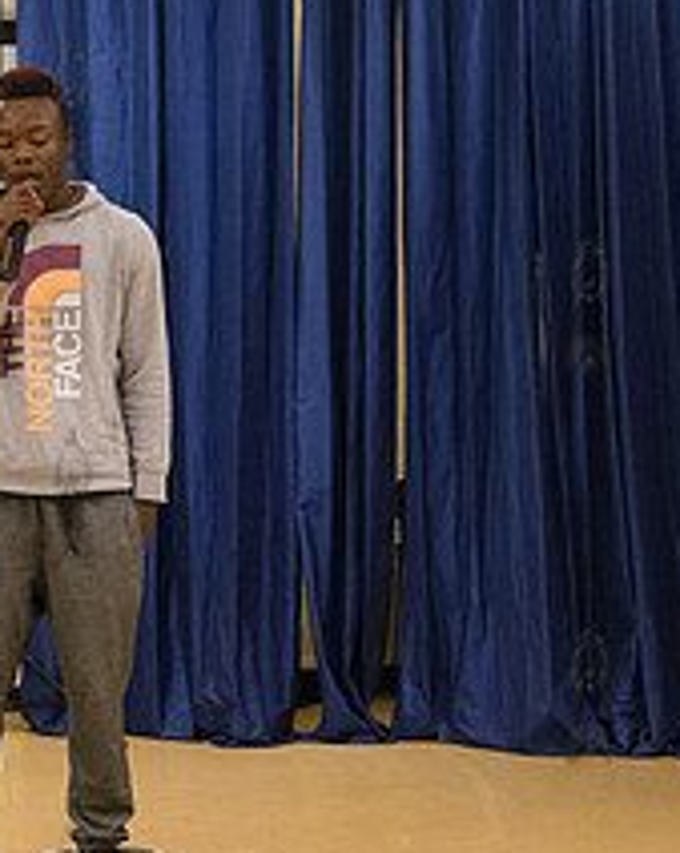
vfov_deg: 21.3
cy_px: 497
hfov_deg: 16.8
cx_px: 68
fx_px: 2269
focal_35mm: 90
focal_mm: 35
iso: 4000
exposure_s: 1/1250
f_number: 2.2
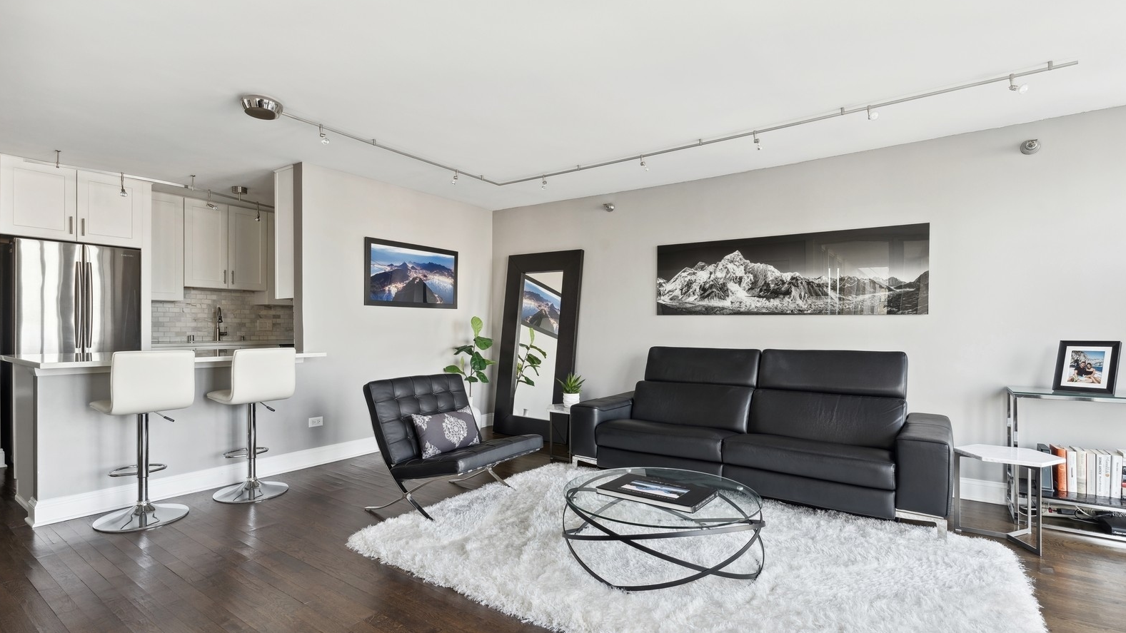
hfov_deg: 95.9
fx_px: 508
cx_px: 561
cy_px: 336
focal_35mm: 17
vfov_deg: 63.9
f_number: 8
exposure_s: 1/20
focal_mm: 16
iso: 320
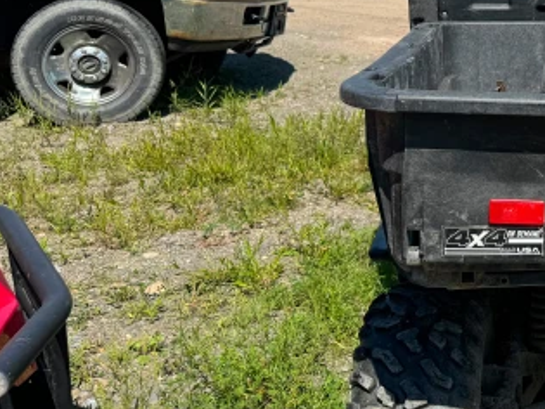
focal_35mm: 61
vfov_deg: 23.7
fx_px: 960
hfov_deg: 27.4
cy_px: 92
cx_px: 676
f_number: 1.78
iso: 80
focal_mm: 6.76
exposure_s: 1/3247
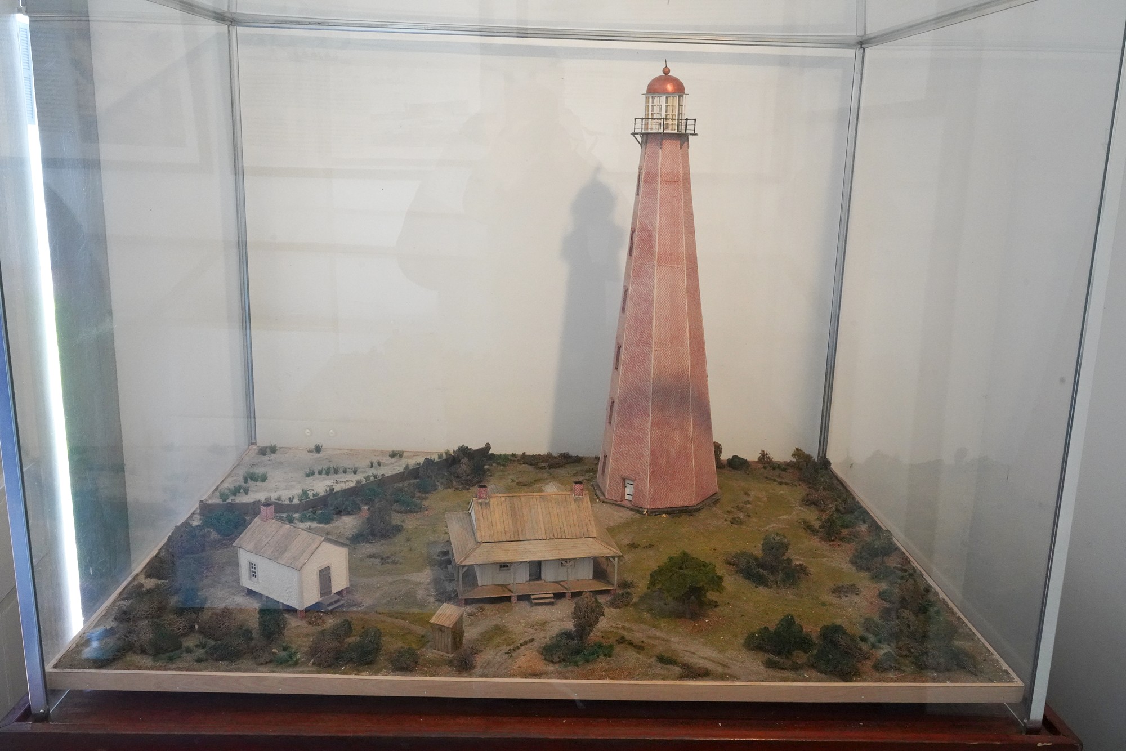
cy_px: 376
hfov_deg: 57.2
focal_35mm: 33
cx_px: 563
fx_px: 1032
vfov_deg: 40.0
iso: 6400
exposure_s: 1/80
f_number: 16
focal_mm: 33
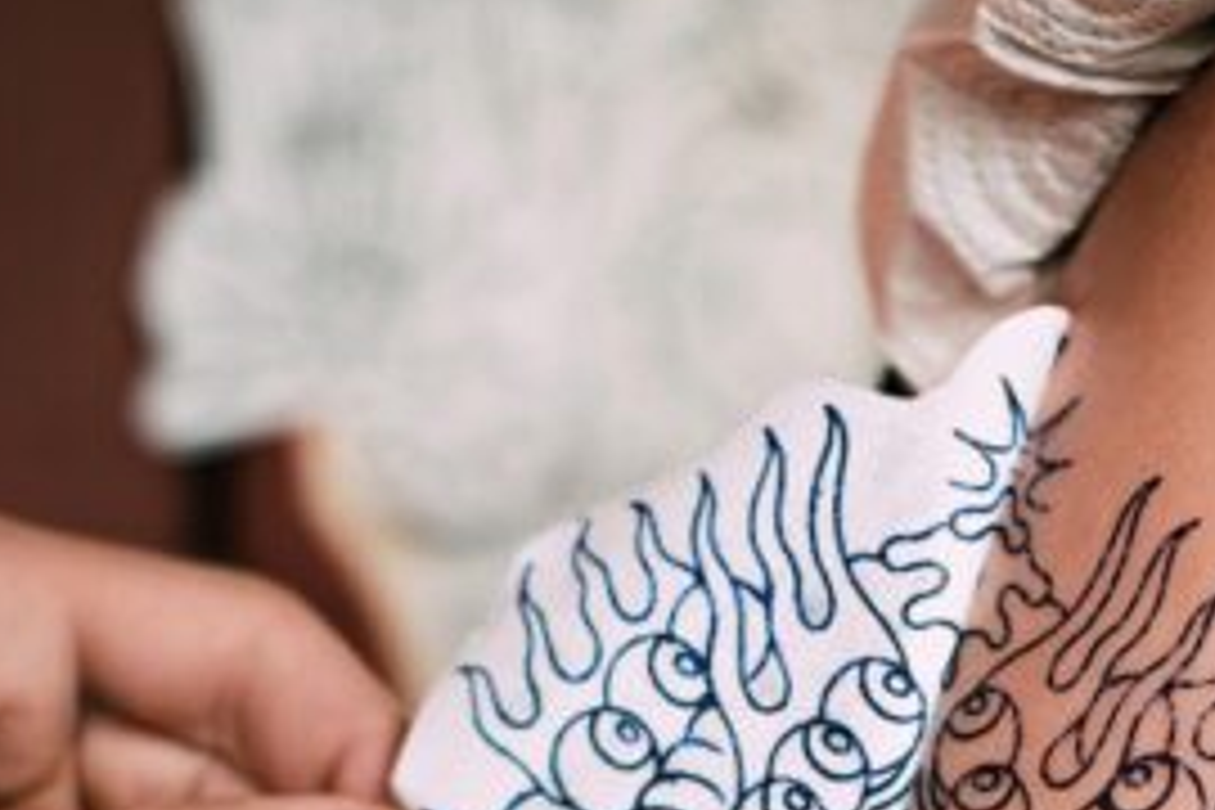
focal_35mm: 142
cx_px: 882
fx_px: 4792
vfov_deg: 9.5
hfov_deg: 14.4
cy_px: 1058
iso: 400
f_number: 2.8
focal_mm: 50
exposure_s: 1/200
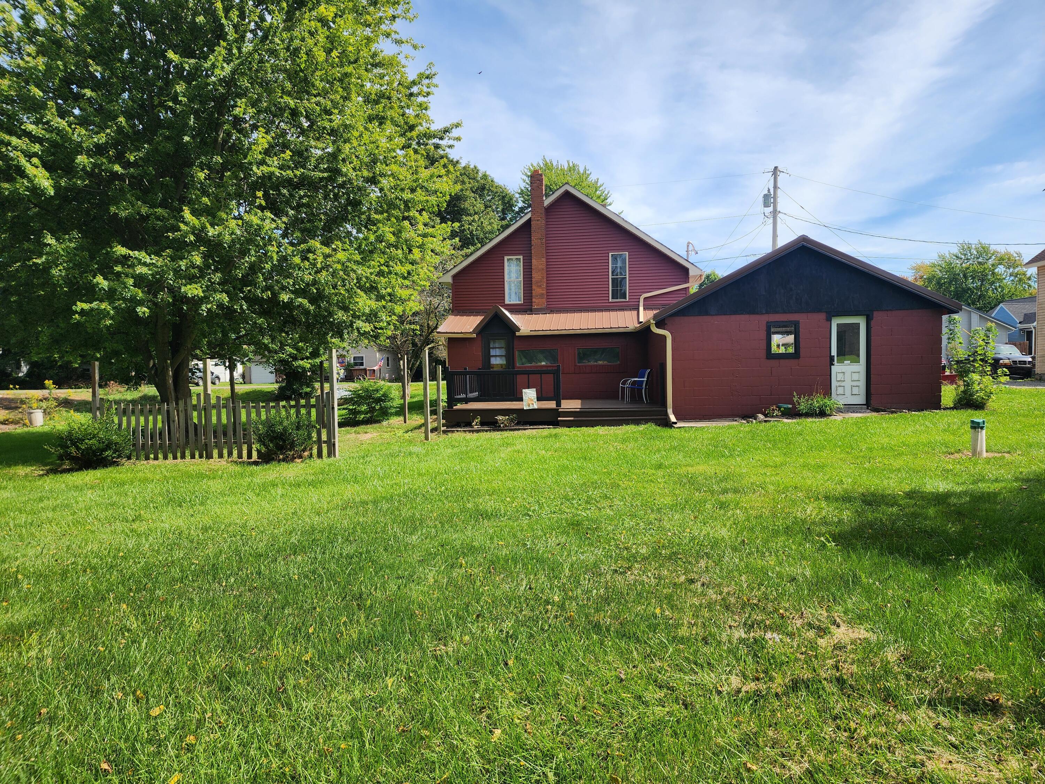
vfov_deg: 58.9
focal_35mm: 23
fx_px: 694
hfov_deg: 73.9
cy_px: 392
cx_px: 522
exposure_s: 1/748
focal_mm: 6.4
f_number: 1.8
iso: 12
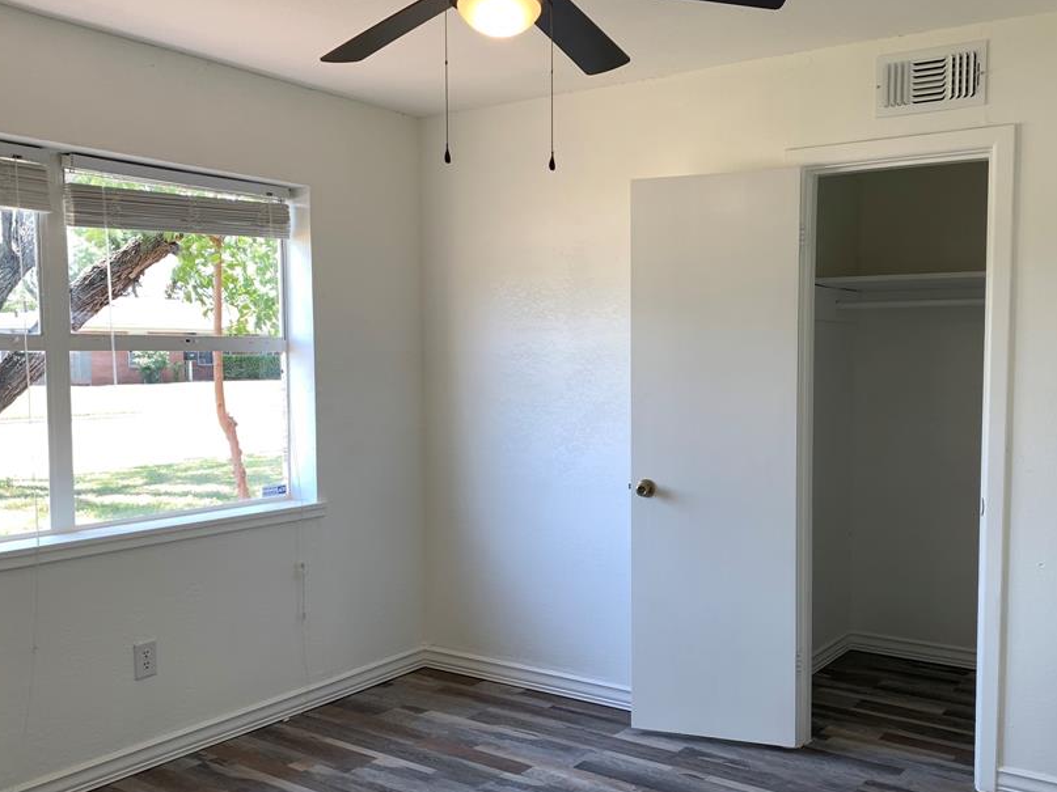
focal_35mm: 33
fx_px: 1008
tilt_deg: -3.2
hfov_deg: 55.2
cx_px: 595
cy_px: 435
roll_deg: -0.1
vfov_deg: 42.9
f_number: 1.8
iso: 25
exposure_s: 1/120
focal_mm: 4.25
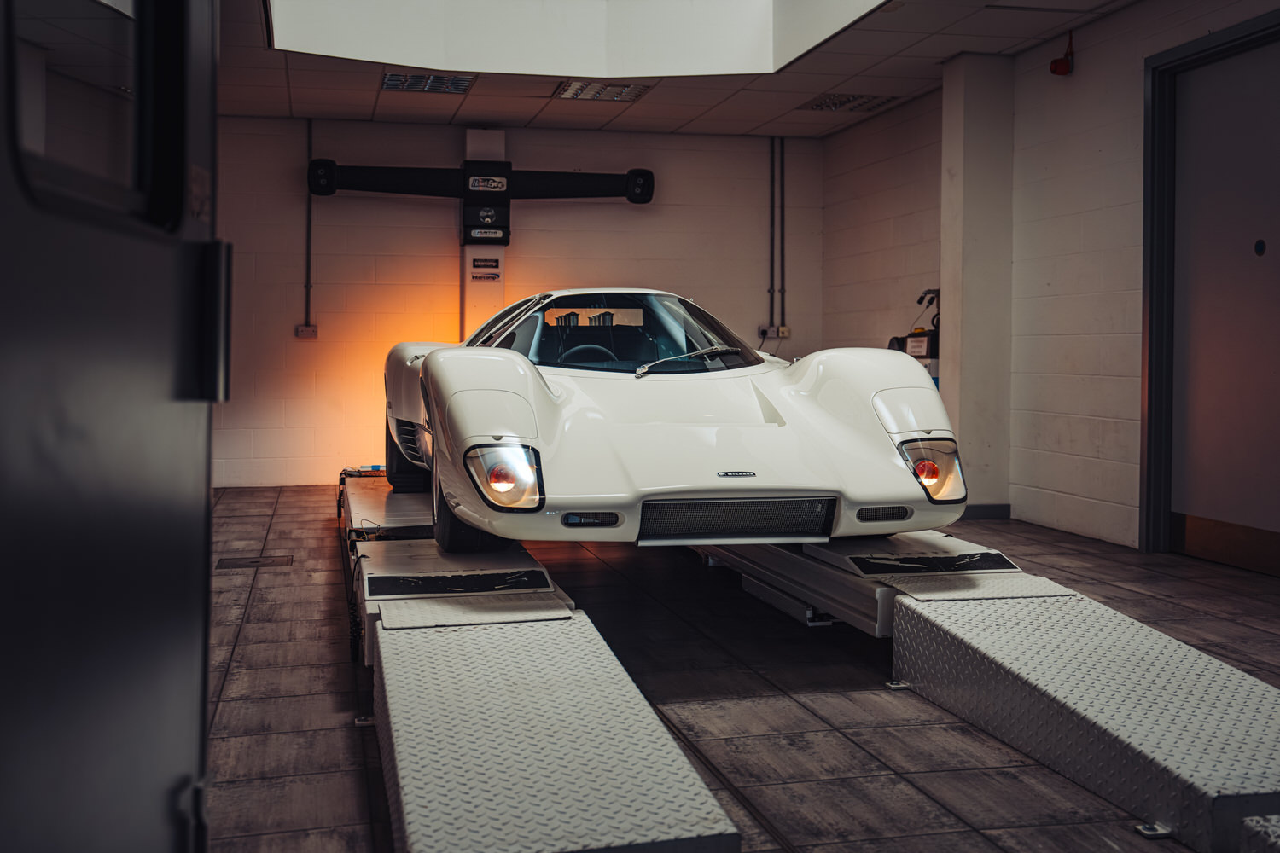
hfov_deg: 51.9
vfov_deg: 35.9
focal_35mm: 37
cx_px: 640
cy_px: 426
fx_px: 1315
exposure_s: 1/80
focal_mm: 37
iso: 400
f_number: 2.8
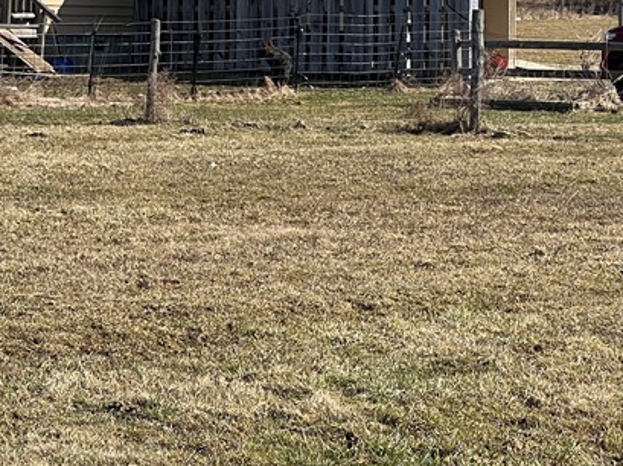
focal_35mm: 193
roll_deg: -1.1
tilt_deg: +1.2
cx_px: 29
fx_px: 3470
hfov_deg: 10.2
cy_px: -34
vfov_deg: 7.6
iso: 32
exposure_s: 1/889
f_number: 2.8
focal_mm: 9
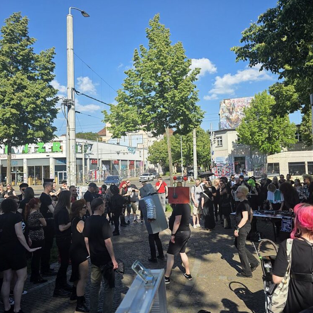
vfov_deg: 57.3
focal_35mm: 28
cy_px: 152
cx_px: 164
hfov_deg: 57.3
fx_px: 286
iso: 80
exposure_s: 1/3697
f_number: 1.7
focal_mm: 6.3
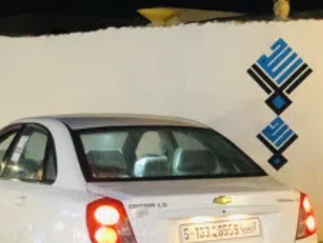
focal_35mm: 92
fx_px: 859
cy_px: 176
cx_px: 137
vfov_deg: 16.0
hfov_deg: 21.3
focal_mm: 6
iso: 200
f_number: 2.4
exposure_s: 1/8
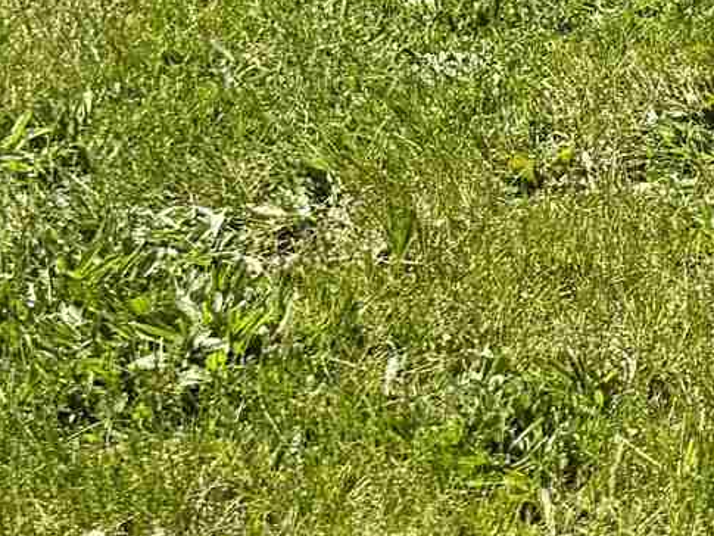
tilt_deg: -11.0
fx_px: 3136
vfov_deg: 9.1
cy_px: -618
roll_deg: -0.5
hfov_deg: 12.4
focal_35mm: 152
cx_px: 1047
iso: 80
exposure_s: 1/4975
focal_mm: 6.76
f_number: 1.78
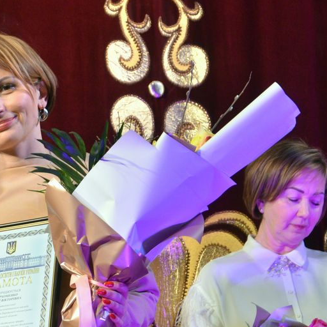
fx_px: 1785
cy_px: 234
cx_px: -52
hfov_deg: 10.3
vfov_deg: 10.5
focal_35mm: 167
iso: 1000
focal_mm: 48
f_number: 4.8
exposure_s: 1/400
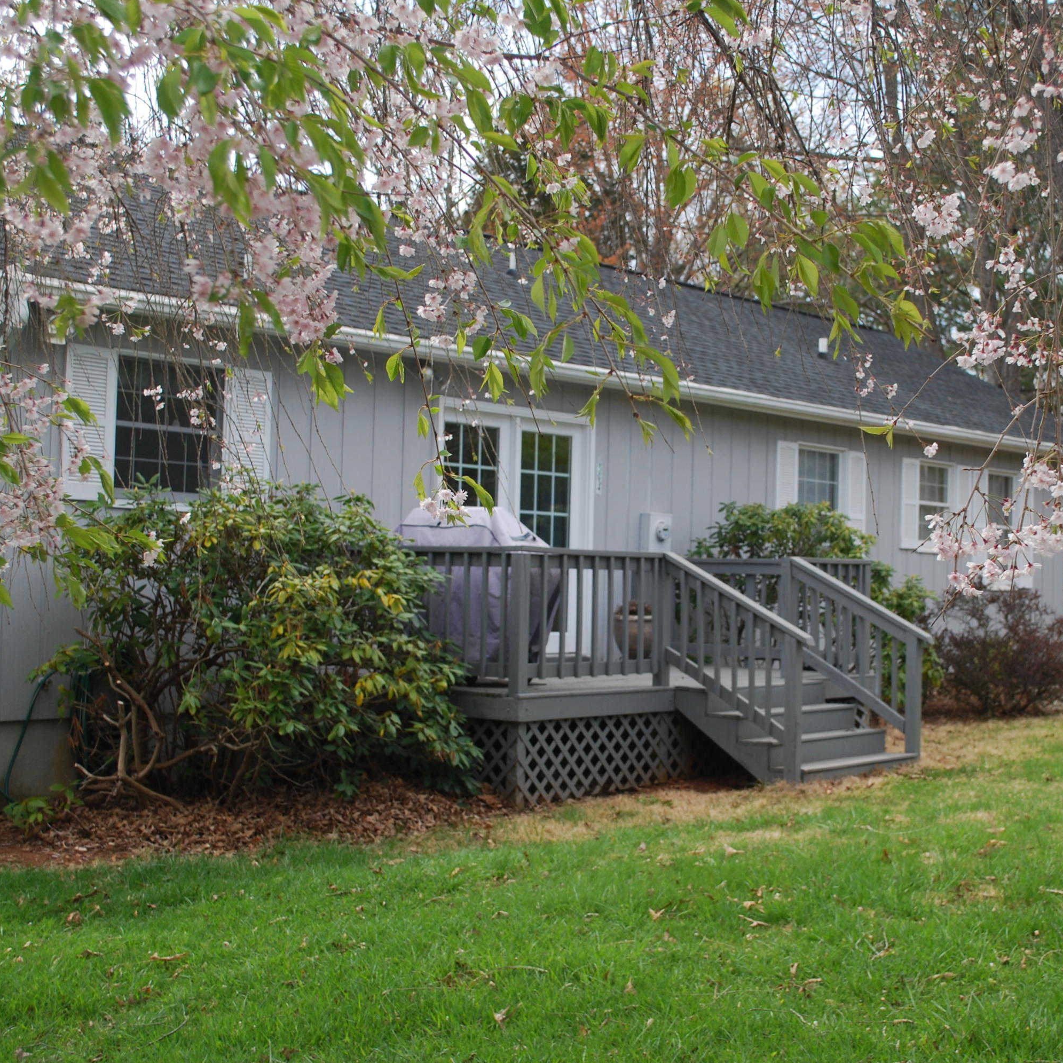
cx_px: 663
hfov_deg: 33.9
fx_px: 1737
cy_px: 533
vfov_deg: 34.0
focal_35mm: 50
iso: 160
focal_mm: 26
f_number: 5.6
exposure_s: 1/125
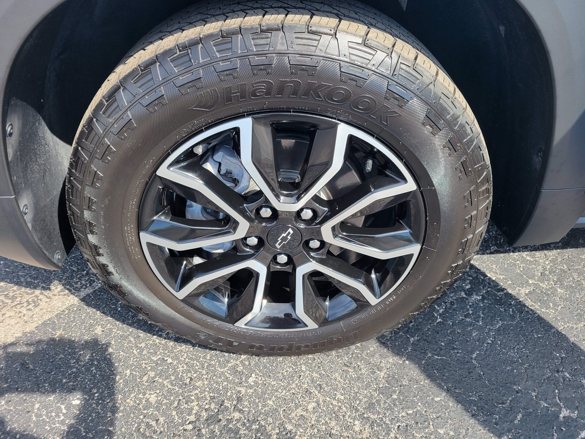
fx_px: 439
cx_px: 292
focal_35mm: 26
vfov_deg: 53.1
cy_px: 220
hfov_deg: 67.3
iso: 40
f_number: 1.8
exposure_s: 1/430
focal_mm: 5.4
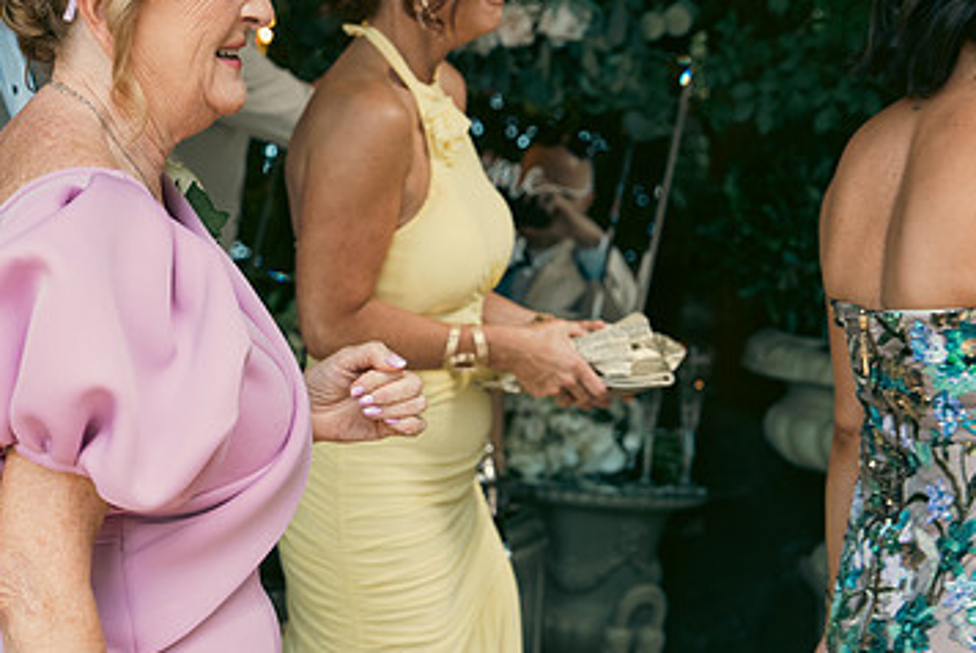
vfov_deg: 12.0
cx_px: 299
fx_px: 3093
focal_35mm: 114
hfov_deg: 17.9
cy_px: 182
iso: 400
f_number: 3.5
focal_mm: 47
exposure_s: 1/200
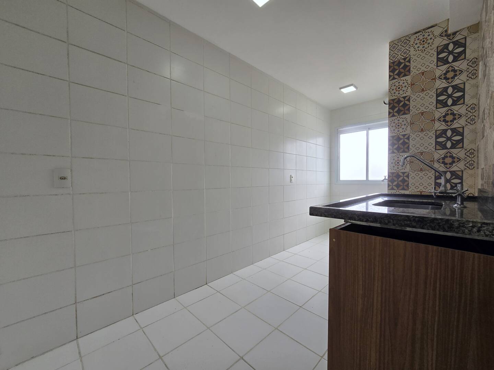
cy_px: 185
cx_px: 247
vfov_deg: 89.9
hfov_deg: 106.2
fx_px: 186
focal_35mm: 13
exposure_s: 1/271
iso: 50
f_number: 2.2
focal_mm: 2.2
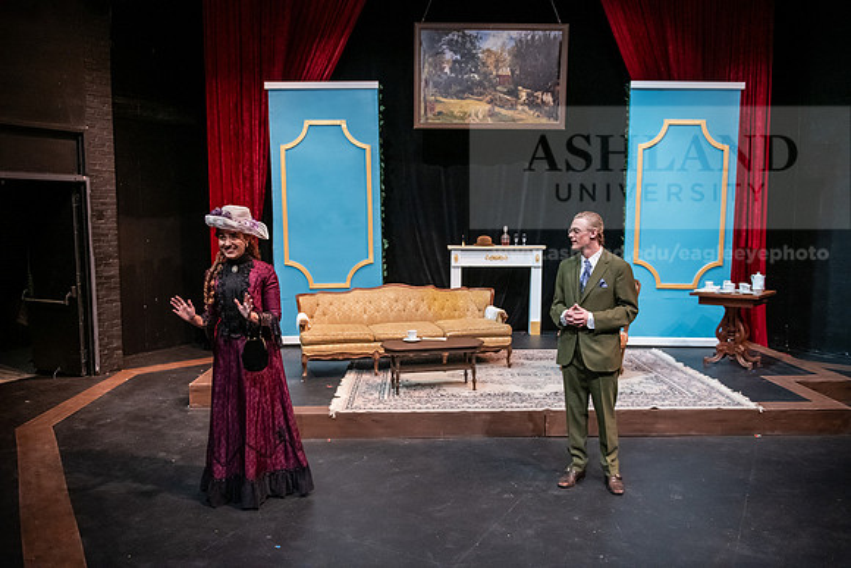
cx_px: 426
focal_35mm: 31
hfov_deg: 60.3
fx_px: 733
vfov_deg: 42.3
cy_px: 284
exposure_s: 1/200
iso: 3200
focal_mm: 31
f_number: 3.2
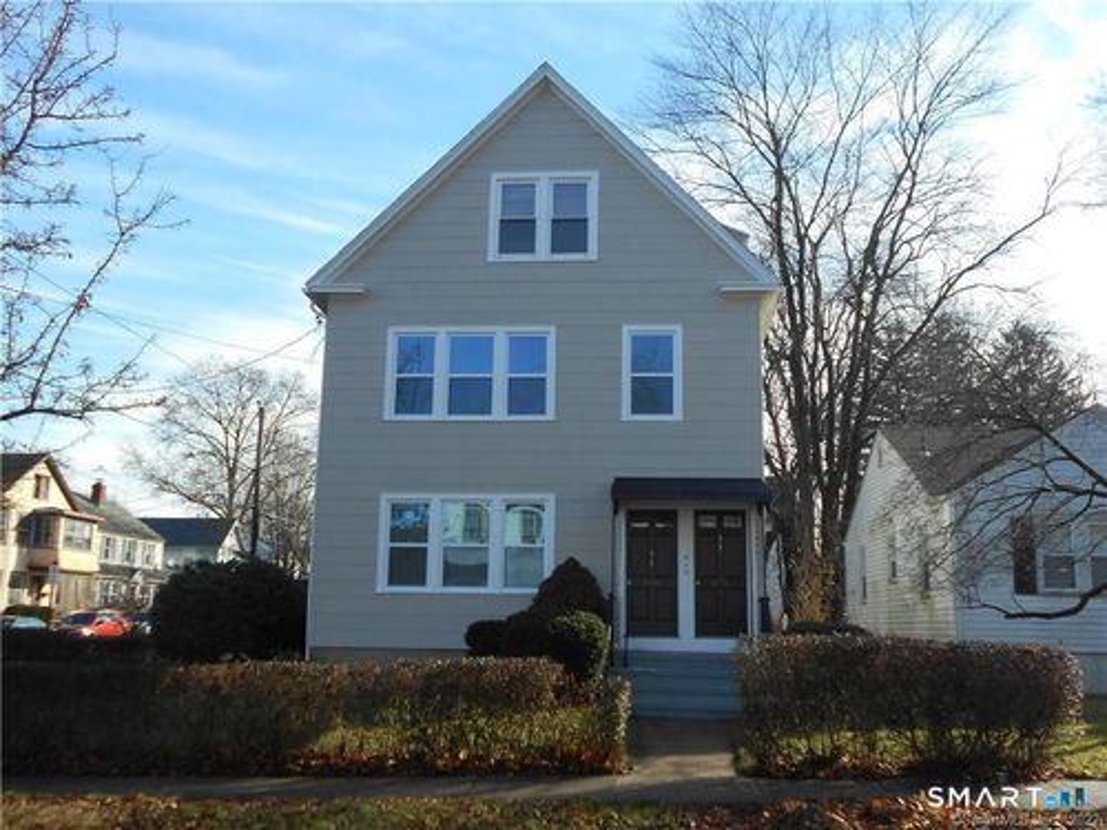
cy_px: 415
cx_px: 554
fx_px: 1023
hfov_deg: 56.8
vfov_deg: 44.2
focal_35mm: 32
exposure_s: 1/500
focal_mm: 5.8
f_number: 3.6
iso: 80
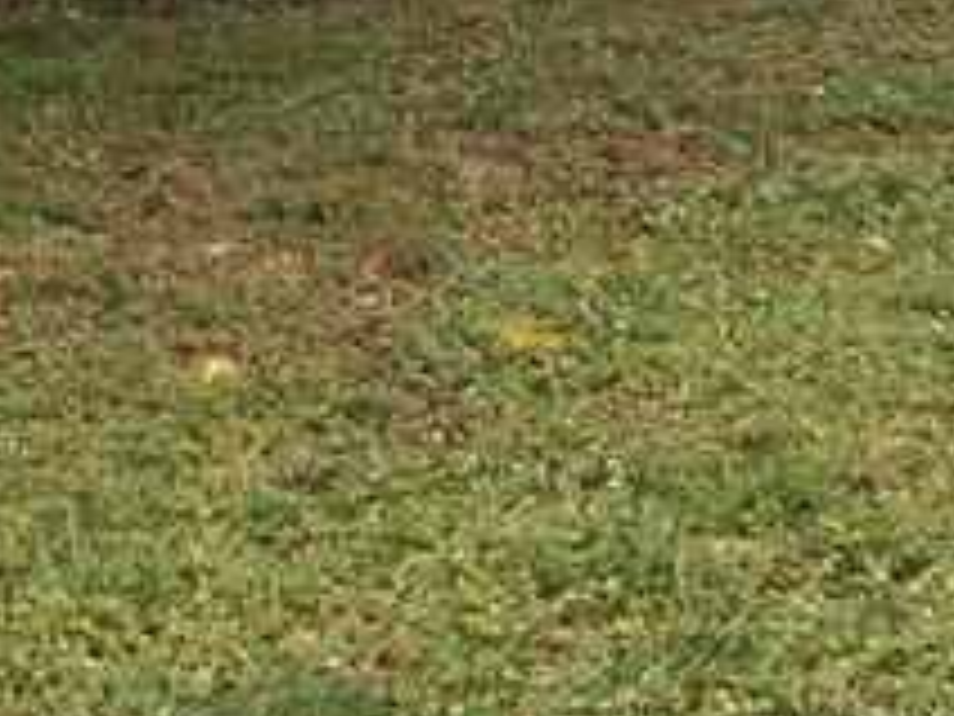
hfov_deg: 14.0
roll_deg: +2.2
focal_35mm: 140
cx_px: 824
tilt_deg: -7.9
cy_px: -86
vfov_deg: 10.5
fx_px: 3858
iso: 32
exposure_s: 1/466
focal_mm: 4.15
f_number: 2.2
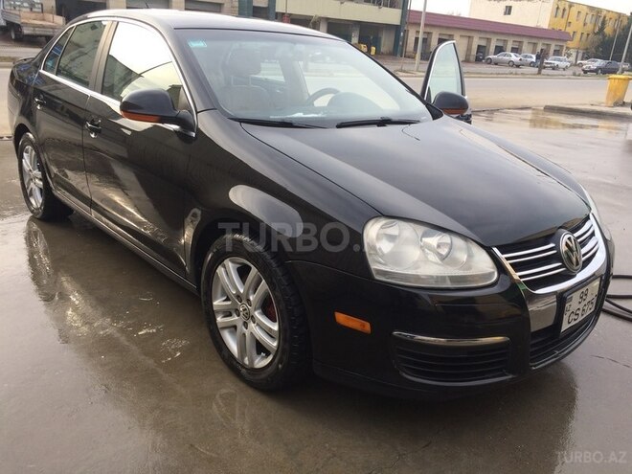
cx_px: 316
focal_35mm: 29
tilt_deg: -20.6
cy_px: 237
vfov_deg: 48.2
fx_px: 529
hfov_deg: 61.7
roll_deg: -4.7
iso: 32
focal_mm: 4.15
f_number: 2.2
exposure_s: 1/441
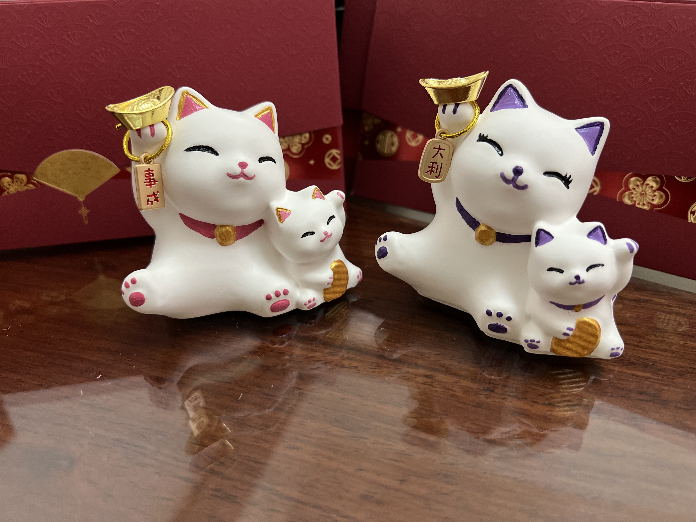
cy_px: 261
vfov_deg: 53.1
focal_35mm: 26
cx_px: 348
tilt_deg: -29.4
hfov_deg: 67.3
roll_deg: +1.4
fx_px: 523
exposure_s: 1/50
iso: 200
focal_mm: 5.7
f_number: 1.5
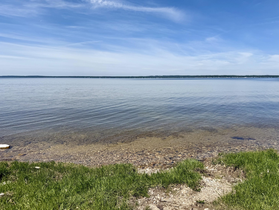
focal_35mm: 24
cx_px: 140
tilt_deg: -8.1
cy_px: 105
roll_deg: +0.6
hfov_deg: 71.6
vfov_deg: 56.8
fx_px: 193
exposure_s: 1/8130
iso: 80
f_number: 1.78
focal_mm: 6.76
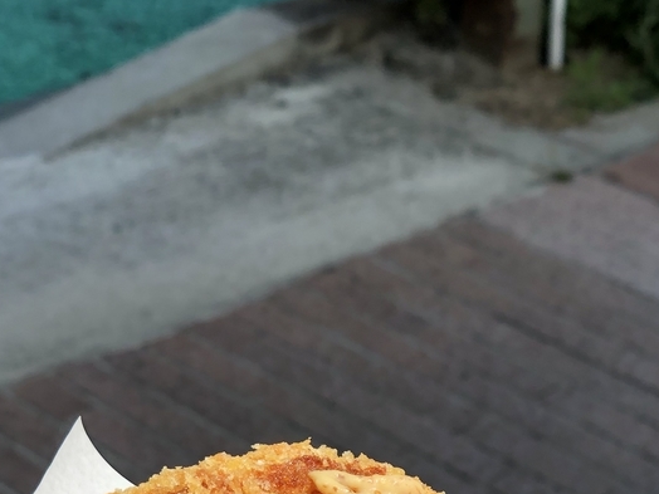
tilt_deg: -29.9
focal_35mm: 119
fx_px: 2265
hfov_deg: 16.5
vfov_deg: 12.3
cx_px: 446
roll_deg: -3.2
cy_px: 530
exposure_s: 1/823
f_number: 2.4
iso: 16
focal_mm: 6
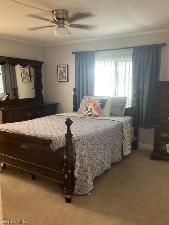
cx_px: 84
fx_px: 202
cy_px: 112
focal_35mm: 31
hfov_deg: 45.4
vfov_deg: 58.4
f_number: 2.4
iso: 640
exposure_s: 1/30
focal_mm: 3.3
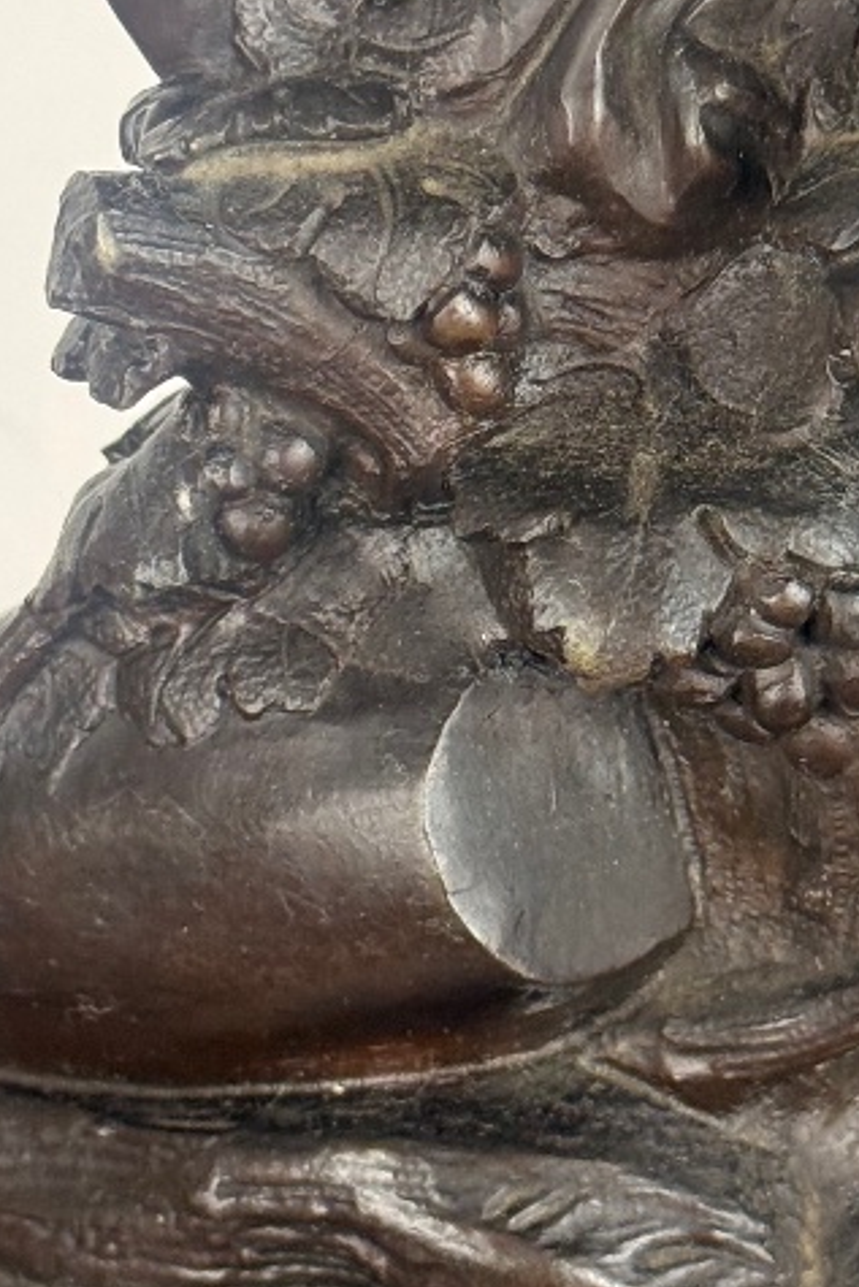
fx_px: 4506
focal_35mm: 126
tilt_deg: -14.6
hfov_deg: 10.9
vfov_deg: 16.2
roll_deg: -0.2
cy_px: 469
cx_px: 642
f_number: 1.78
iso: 100
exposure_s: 1/100
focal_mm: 6.76
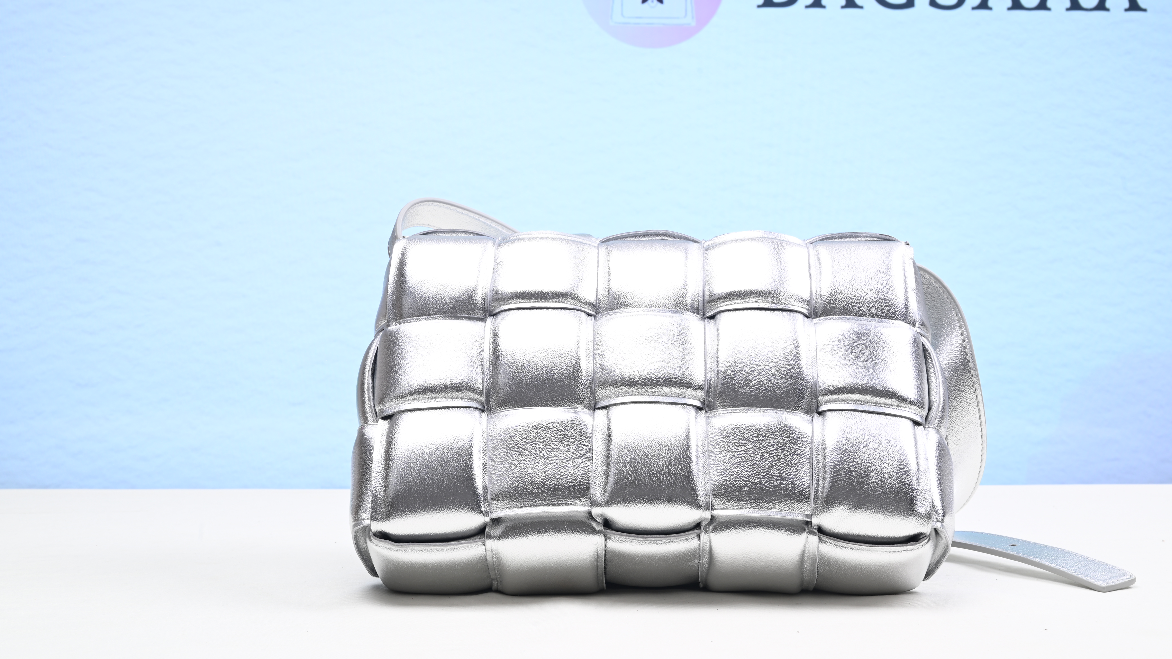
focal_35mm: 44
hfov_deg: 46.4
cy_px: 263
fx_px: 1367
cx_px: 615
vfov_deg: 27.0
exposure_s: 1/2
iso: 100
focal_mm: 40
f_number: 16
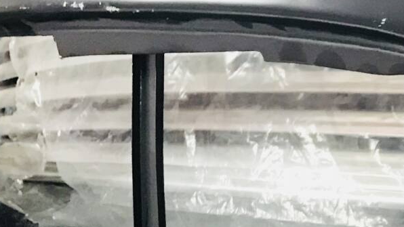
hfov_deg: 15.8
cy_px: 354
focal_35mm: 131
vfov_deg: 9.0
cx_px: 479
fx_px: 1403
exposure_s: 1/17
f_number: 1.8
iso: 80
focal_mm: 3.99
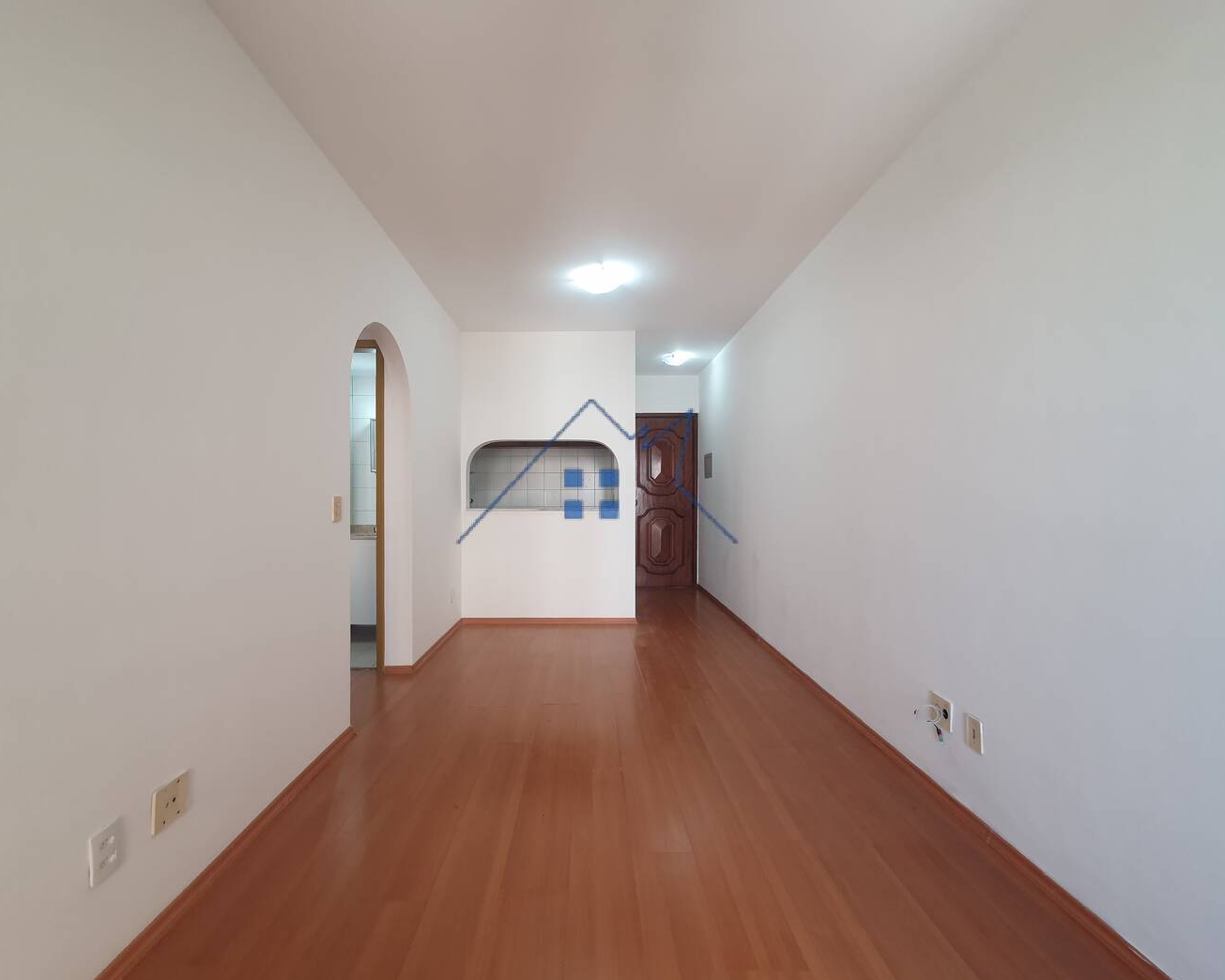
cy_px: 483
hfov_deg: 100.7
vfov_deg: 88.0
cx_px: 589
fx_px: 508
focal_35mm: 14
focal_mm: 1.8
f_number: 2.2
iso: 80
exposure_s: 1/60
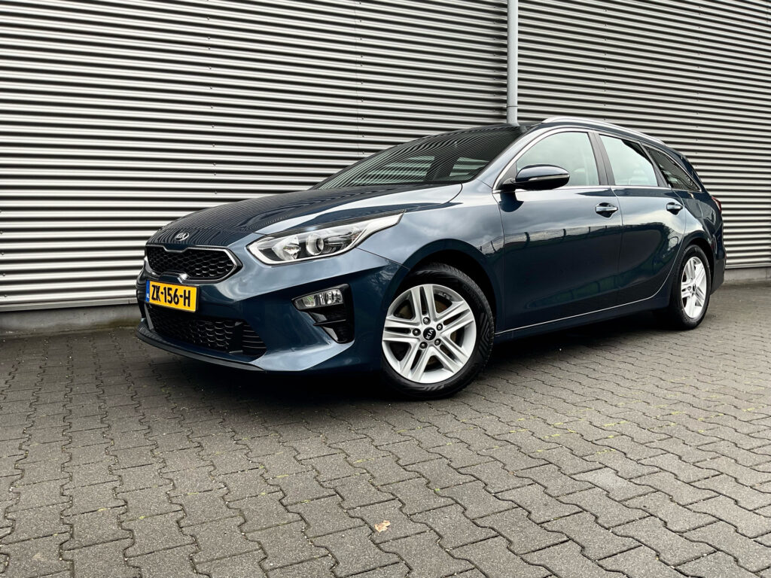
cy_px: 289
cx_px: 386
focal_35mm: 29
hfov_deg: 61.7
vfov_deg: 48.2
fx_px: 646
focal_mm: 3
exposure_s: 1/100
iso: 20
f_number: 1.8
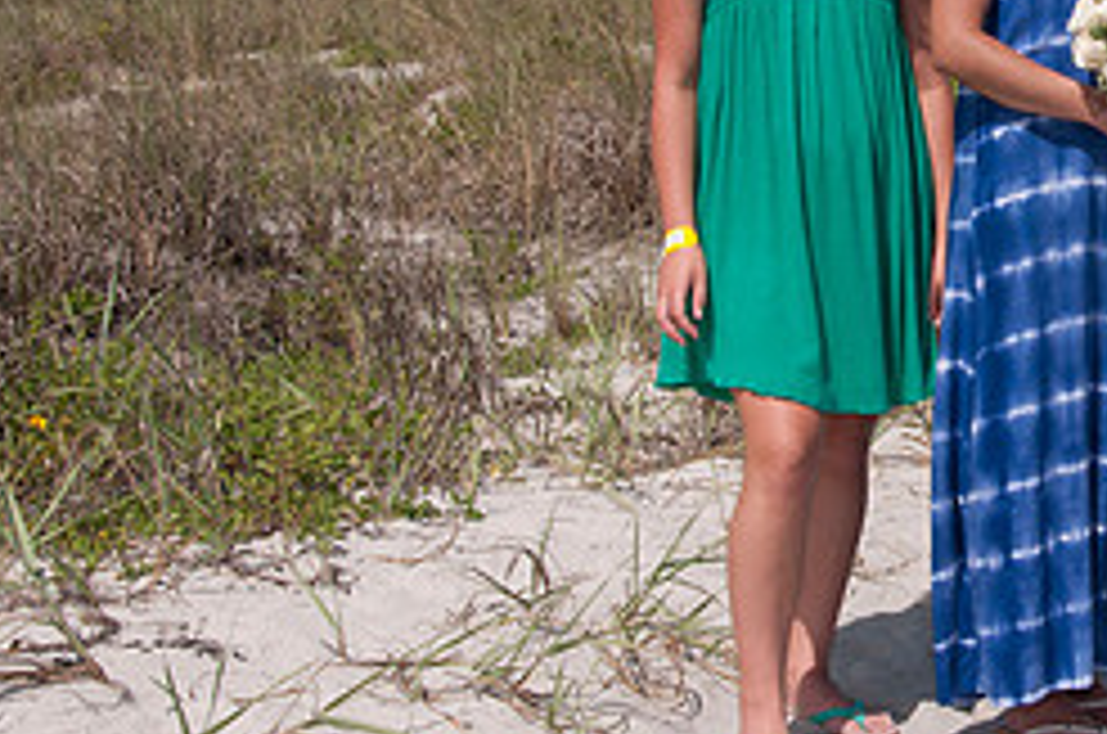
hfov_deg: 19.9
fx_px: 3038
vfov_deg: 13.7
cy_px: 88
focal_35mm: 99
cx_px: 1152
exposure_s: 1/250
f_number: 11
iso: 100
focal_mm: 28
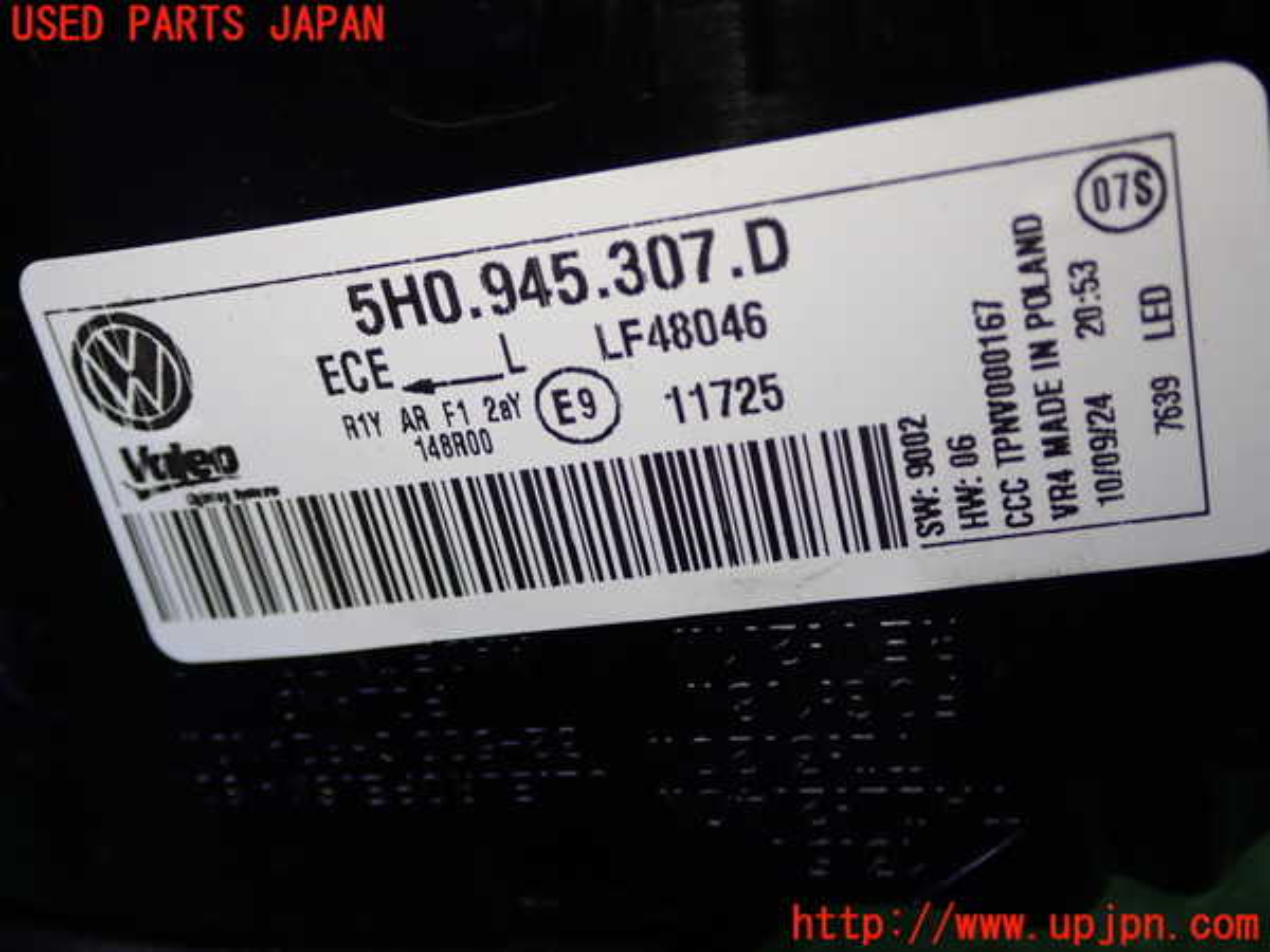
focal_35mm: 47
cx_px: 635
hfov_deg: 40.4
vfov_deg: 30.9
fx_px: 1724
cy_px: 476
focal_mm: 8.4
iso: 200
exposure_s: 1/100
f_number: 3.1
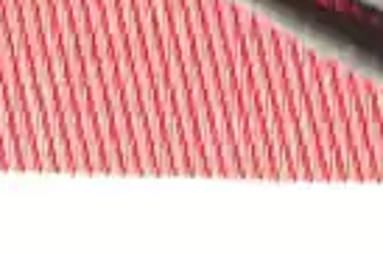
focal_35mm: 266
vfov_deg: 4.7
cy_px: -779
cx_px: 461
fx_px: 2827
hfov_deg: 7.7
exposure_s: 1/15
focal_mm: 4.28
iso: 320
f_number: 2.4
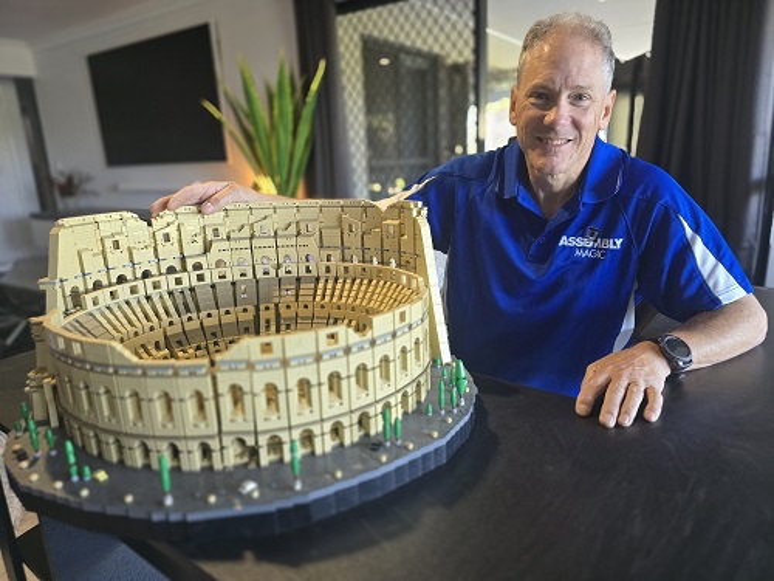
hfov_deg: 73.9
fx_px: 514
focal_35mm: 23
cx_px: 387
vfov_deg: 58.9
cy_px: 290
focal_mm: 6.3
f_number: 1.7
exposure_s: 1/100
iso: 500
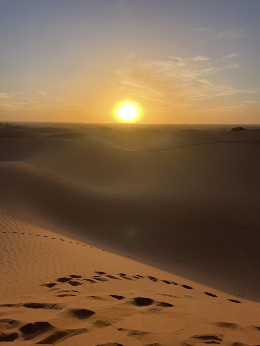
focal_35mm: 26
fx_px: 260
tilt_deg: -8.8
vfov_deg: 67.3
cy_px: 173
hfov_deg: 53.1
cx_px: 130
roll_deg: +0.6
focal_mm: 4.2
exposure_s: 1/2564
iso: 32
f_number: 1.6
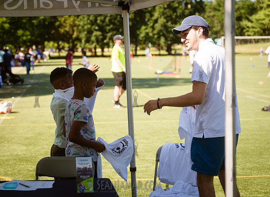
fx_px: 734
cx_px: 105
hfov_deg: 20.8
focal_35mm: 95
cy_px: 110
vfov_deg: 15.3
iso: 200
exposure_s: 1/800
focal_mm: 80
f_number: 4
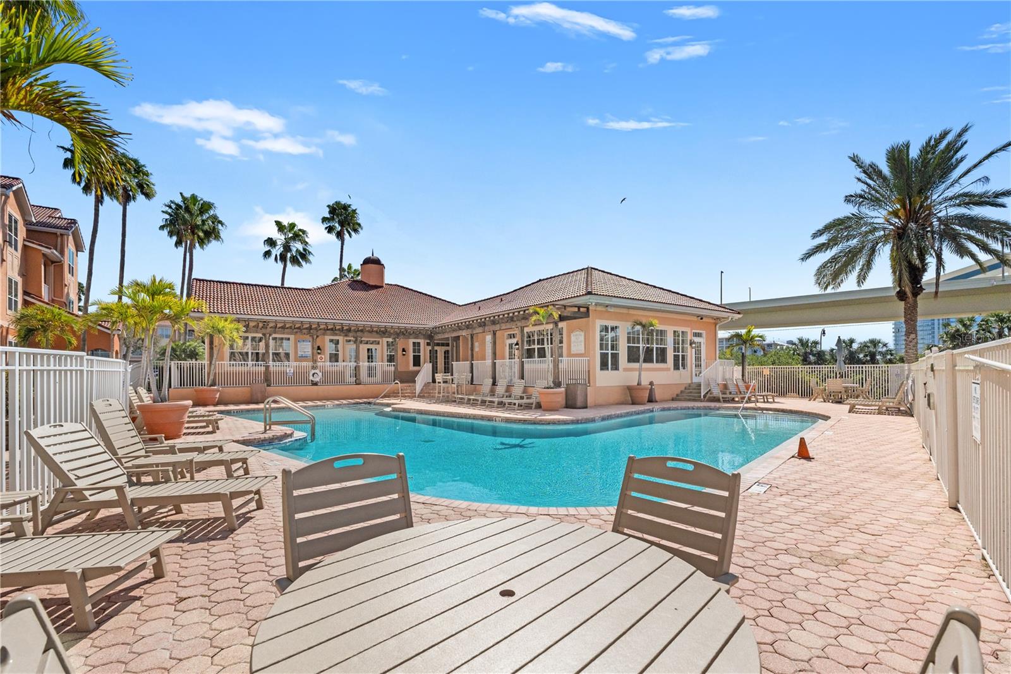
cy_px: 337
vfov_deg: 77.3
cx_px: 506
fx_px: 421
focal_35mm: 15
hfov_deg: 100.4
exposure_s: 1/4000
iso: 400
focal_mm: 10
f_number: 7.1
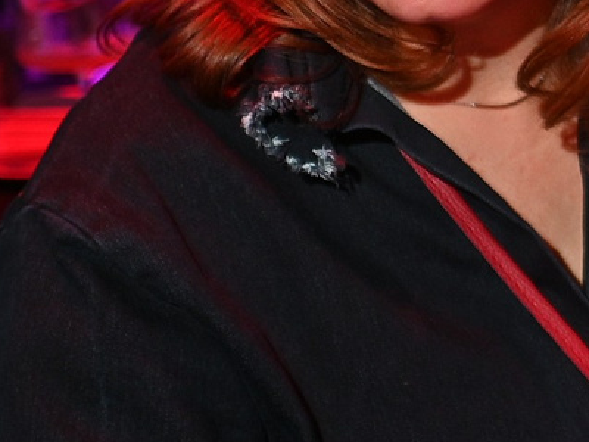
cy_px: -176
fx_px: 2093
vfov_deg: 11.6
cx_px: 929
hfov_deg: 14.7
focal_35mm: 123
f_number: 1.8
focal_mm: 20
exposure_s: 1/200
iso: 200
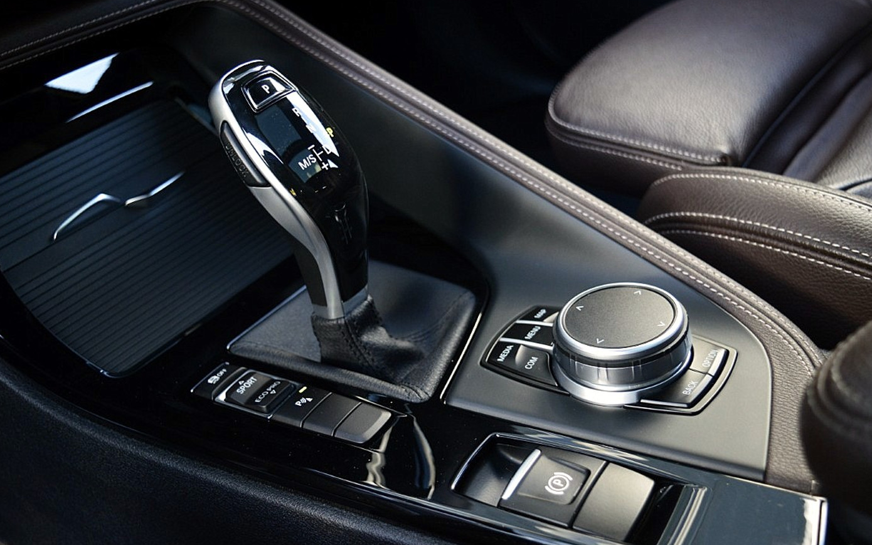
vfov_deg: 32.0
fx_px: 951
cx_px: 435
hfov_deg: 49.3
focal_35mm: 40
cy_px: 280
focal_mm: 26
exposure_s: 1/50
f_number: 4
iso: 800
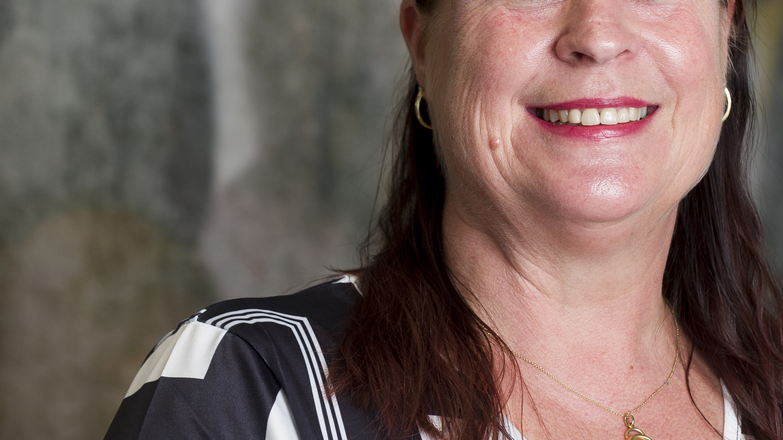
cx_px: 373
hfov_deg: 7.8
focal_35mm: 276
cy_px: 211
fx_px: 5730
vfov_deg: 4.4
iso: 400
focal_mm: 130
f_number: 4
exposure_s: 1/50
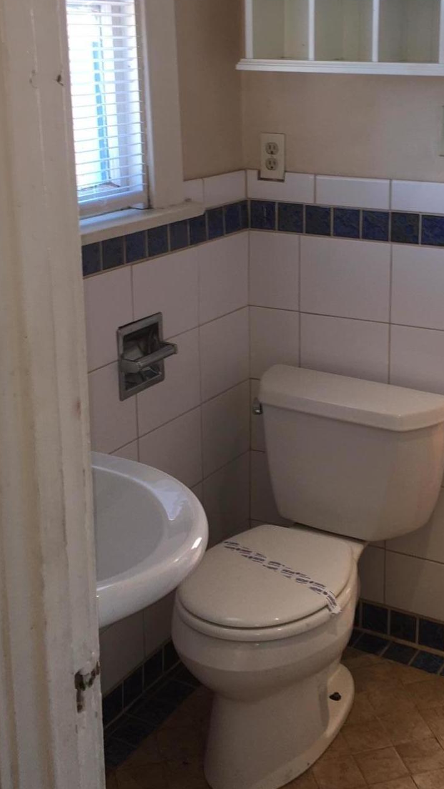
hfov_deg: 23.6
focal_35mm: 50
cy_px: 286
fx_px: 1046
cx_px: 345
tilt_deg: -14.1
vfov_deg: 41.0
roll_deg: -0.2
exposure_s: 1/38
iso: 25
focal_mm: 4.15
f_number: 2.2
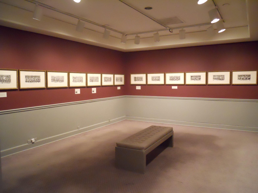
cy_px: 96
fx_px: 209
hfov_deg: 63.4
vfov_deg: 49.7
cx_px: 129
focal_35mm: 28
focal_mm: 5
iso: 800
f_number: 2.7
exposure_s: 1/15
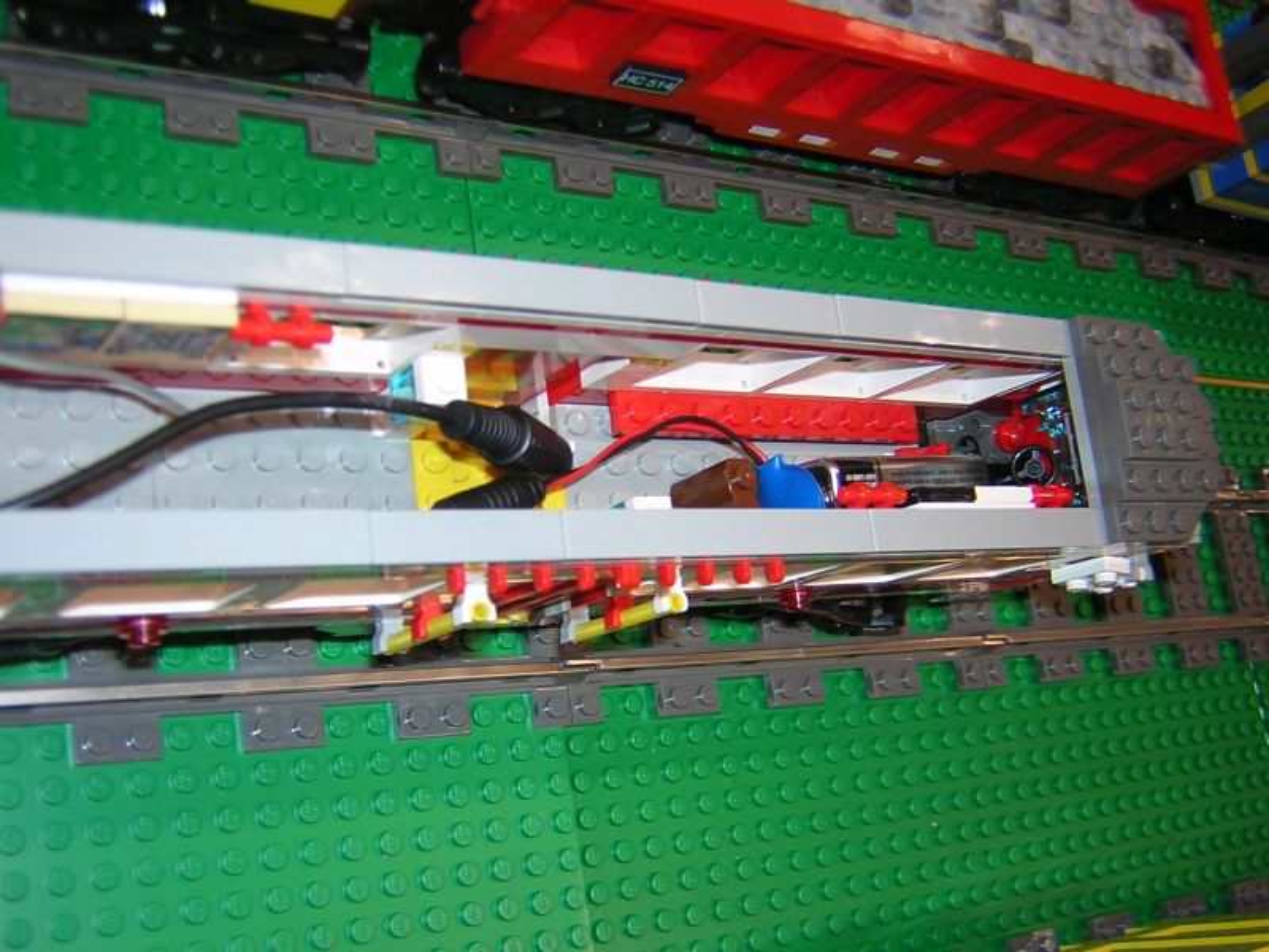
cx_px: 634
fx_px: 1320
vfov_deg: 39.7
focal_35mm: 36
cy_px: 476
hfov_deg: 51.4
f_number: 2.6
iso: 100
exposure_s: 1/60.1
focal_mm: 4.7
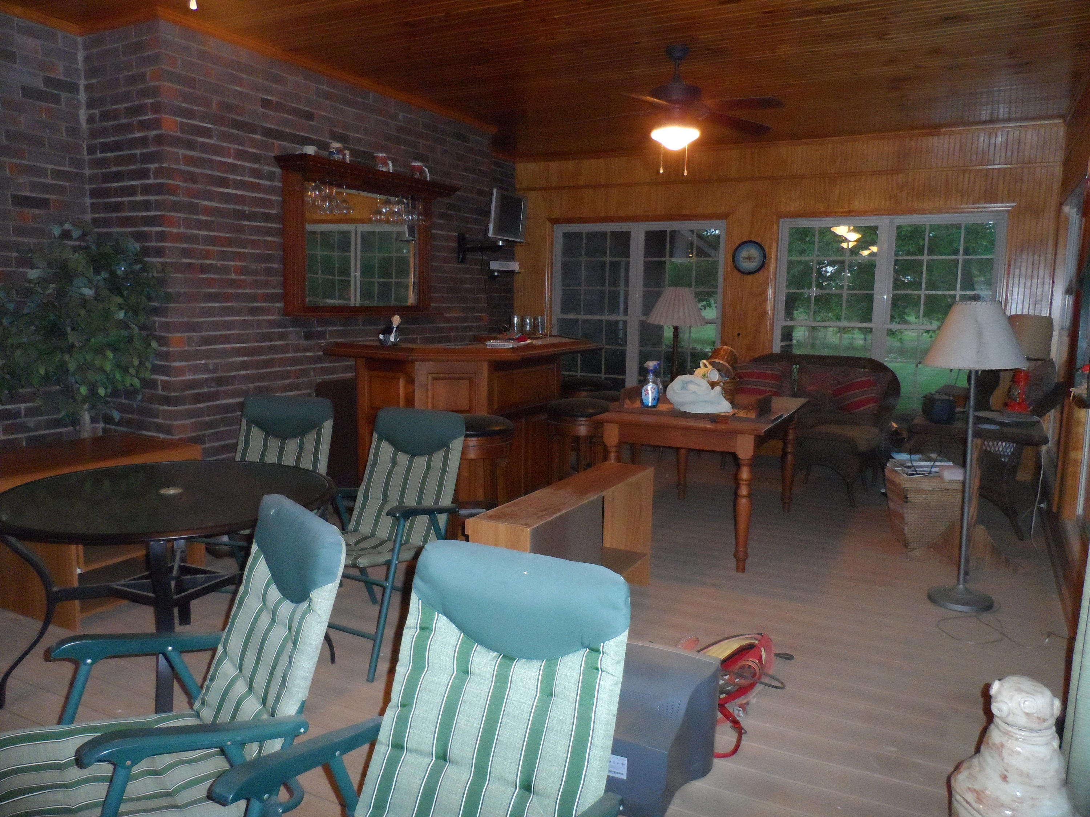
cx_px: 545
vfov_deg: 56.8
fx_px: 756
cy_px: 408
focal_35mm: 24
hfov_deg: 71.6
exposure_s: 1/30
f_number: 3.2
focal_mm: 4
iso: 480
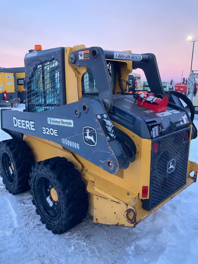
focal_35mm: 28
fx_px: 213
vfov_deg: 63.4
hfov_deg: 49.8
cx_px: 99
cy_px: 132
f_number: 1.8
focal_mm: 3.99
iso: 80
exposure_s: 1/76
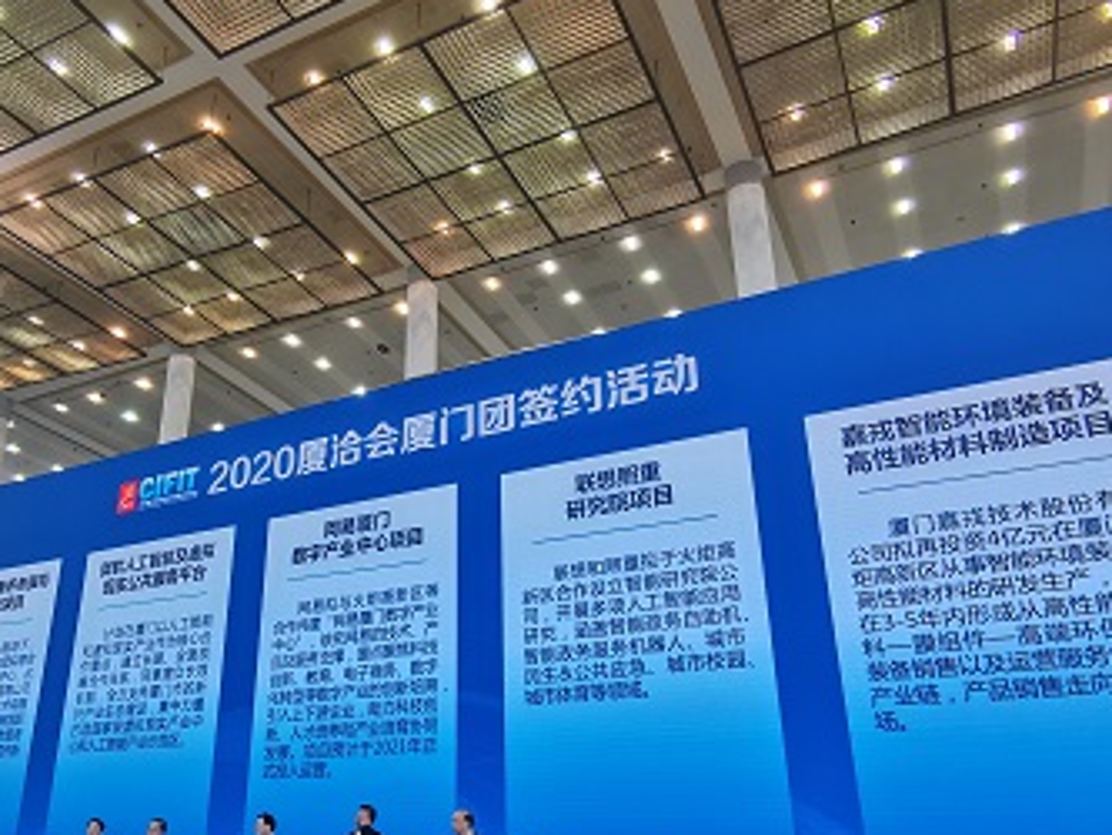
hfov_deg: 59.0
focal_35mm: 30
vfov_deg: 46.7
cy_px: 483
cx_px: 401
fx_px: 964
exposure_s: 1/120
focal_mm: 2.26
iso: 64
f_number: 2.2
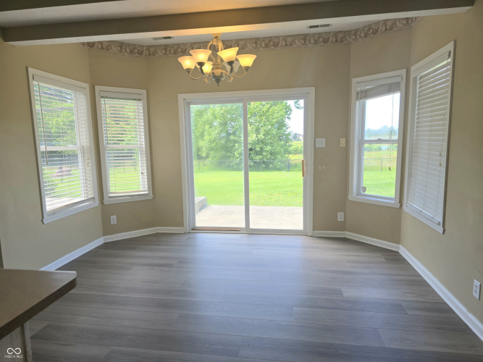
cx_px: 242
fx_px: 321
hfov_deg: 73.9
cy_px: 181
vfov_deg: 58.9
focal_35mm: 23
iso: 12
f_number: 1.7
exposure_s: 1/137
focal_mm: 6.3
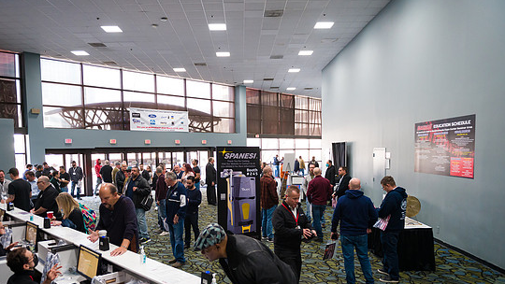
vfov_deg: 42.6
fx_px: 362
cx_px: 240
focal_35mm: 27
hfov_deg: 69.8
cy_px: 178
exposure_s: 1/200
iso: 3200
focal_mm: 24
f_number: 3.2
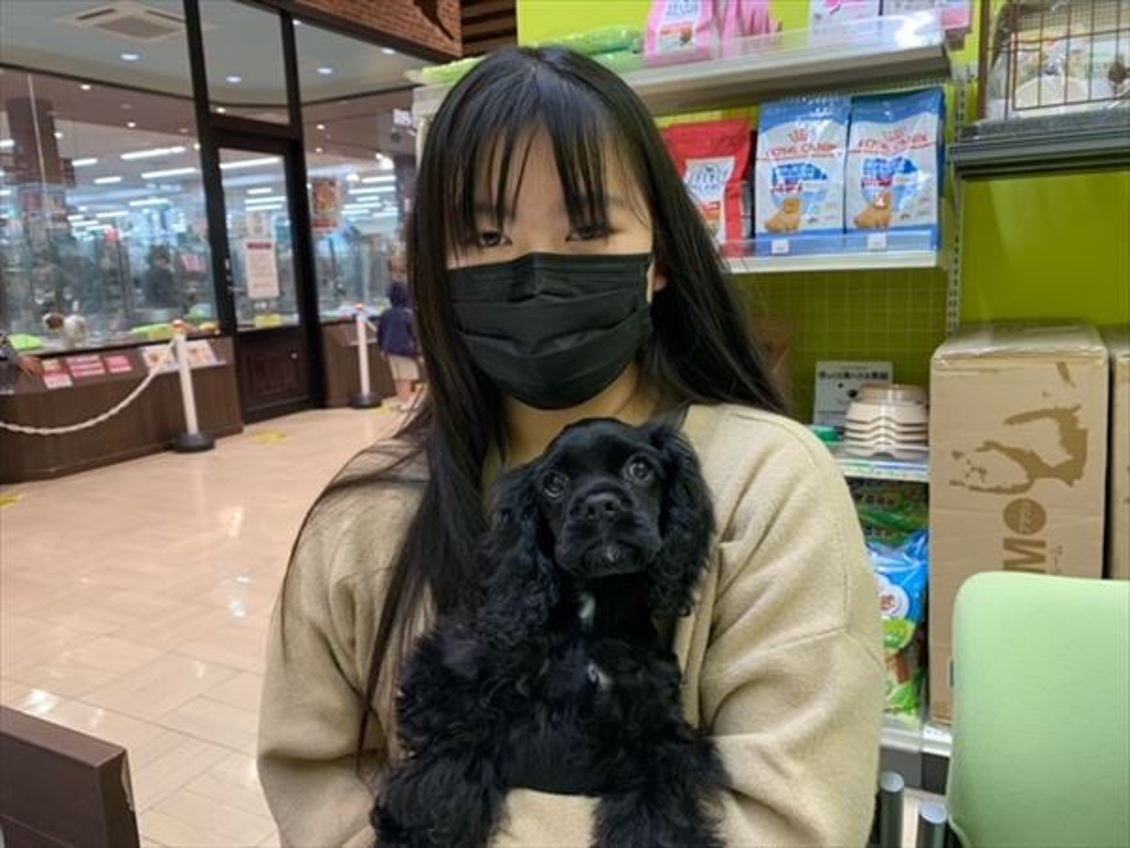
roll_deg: +1.9
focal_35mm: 26
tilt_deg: -9.7
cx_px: 565
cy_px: 424
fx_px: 849
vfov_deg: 53.1
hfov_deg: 67.3
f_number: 1.8
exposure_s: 1/76
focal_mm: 4.25
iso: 100
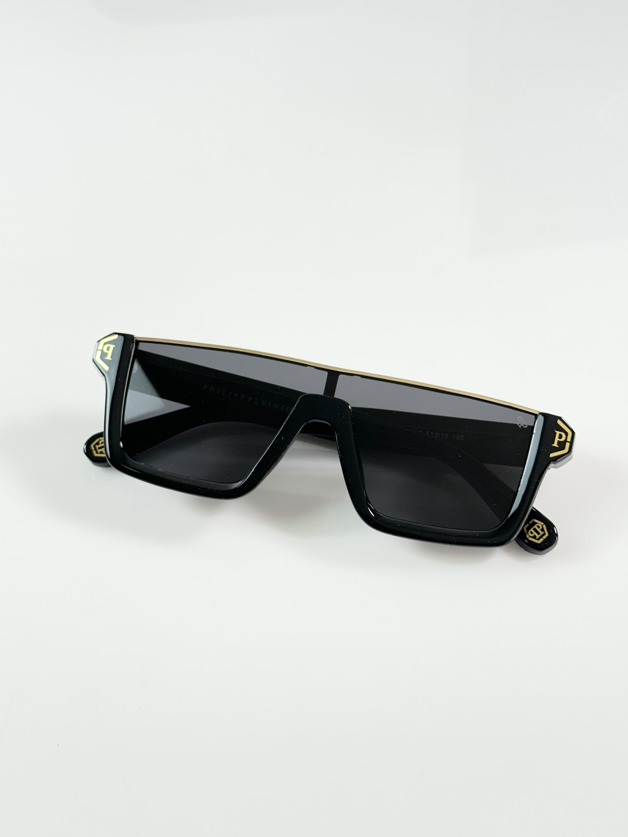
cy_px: 418
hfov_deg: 30.3
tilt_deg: -48.1
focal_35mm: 48
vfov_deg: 39.7
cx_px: 314
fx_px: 1161
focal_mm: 6.86
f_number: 1.78
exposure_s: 1/100
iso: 40
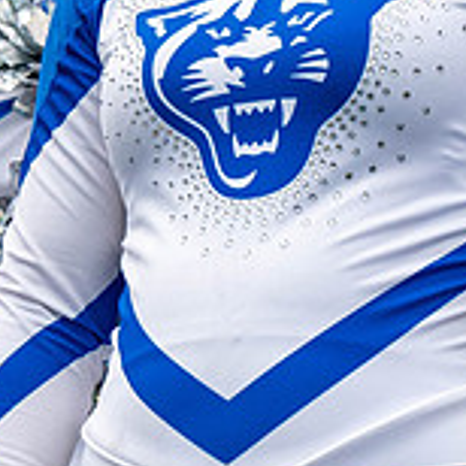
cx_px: 347
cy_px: -37
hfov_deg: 4.2
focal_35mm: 417
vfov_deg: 4.2
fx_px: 6351
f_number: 6.3
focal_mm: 95
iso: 3200
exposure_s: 1/6400
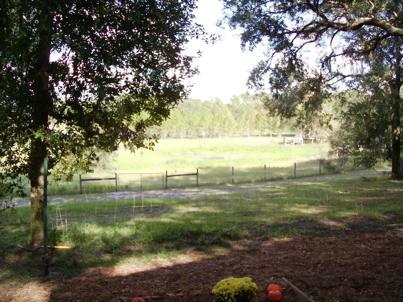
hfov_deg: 51.4
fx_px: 419
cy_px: 151
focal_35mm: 36
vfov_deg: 39.6
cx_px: 202
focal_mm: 6
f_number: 2.7
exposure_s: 1/286
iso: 80
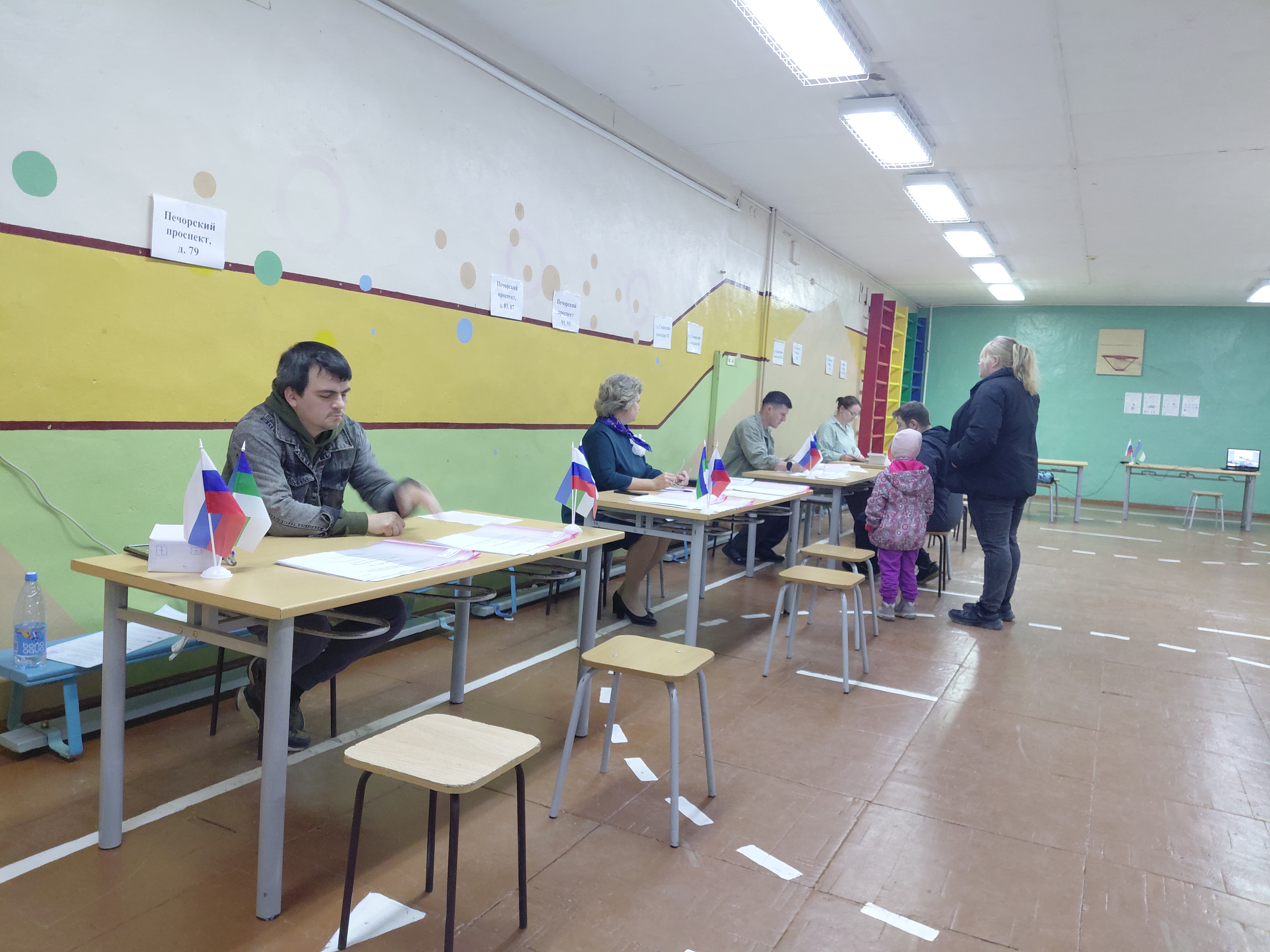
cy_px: 476
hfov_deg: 69.4
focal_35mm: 25
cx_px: 635
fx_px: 917
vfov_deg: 54.9
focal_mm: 4.69
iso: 320
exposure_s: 1/25
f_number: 1.8
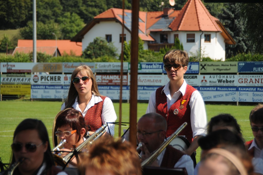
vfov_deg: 9.1
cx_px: 132
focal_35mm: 150
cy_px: 88
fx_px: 1094
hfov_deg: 13.7
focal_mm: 100
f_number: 5.6
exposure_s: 1/1600
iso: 400
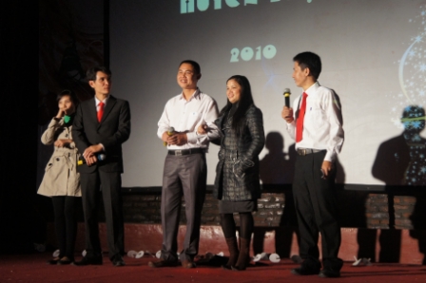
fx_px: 745
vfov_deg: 21.5
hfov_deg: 31.9
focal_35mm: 63
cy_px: 142
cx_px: 213
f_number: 5
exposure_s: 1/125
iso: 1600
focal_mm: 42
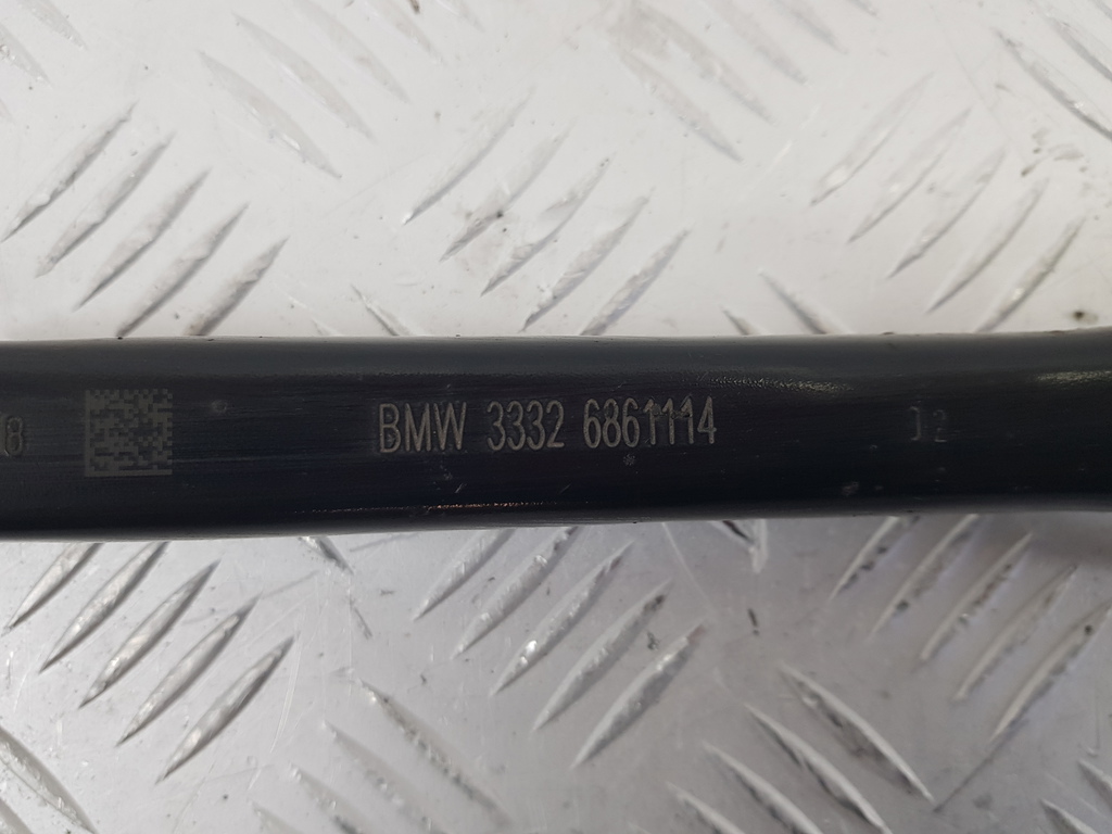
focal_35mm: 26
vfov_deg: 53.1
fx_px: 835
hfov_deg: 67.3
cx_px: 556
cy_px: 417
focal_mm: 4.2
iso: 80
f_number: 1.7
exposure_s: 1/100
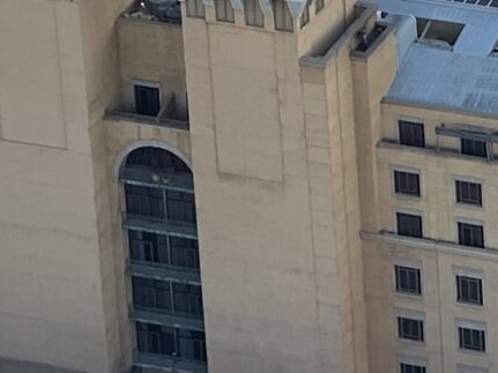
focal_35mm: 309
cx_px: 778
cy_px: -554
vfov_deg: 4.7
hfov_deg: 6.3
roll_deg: +1.7
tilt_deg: -19.9
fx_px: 4444
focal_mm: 6
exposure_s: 1/199
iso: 16
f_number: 2.4
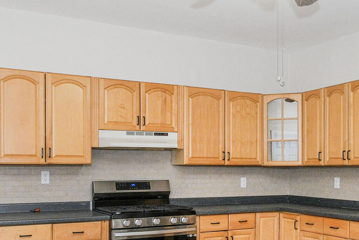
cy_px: 174
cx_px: 204
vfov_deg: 30.1
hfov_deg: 44.4
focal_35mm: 44
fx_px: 439
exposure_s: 1/80
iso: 1000
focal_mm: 10
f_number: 8
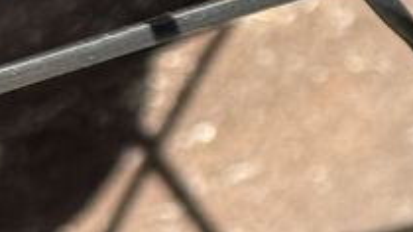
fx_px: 3274
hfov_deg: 6.7
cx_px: 1099
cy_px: 175
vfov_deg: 4.1
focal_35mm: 299
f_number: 1.78
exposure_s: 1/812
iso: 64
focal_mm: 6.76
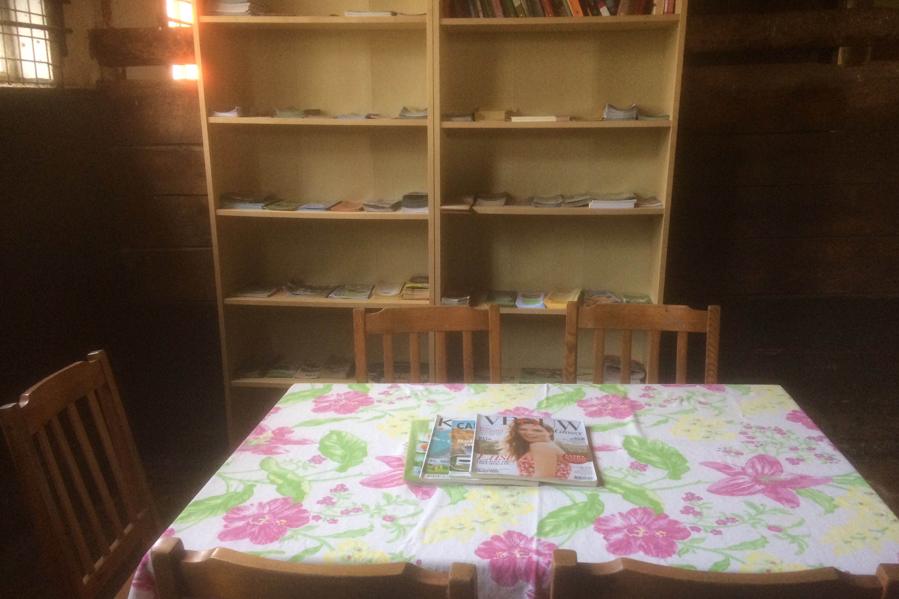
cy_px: 332
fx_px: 774
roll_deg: -0.9
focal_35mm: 31
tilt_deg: -18.3
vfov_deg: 42.3
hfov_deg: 60.3
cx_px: 457
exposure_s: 1/33
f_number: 2.2
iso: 200
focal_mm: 4.15
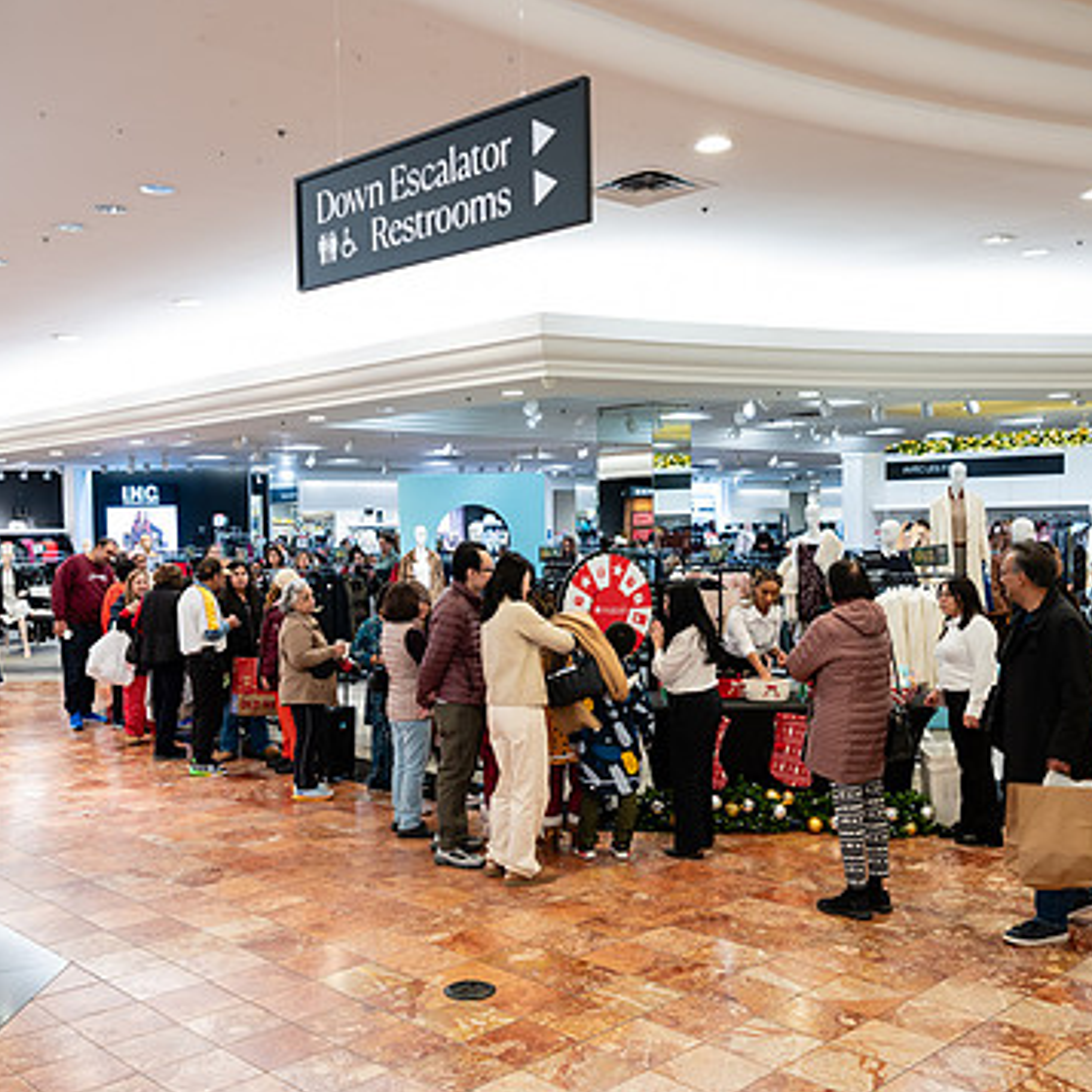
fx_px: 1213
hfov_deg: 48.4
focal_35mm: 34
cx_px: 505
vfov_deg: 48.4
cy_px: 589
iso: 200
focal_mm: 24
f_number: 3.2
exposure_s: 1/25
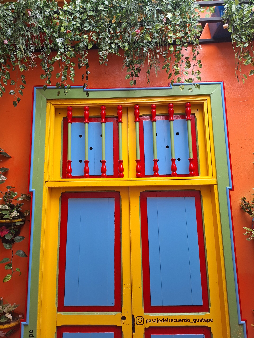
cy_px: 169
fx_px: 225
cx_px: 127
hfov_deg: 58.9
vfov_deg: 73.9
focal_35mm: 23
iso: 80
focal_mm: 5.54
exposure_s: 1/50
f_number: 1.8
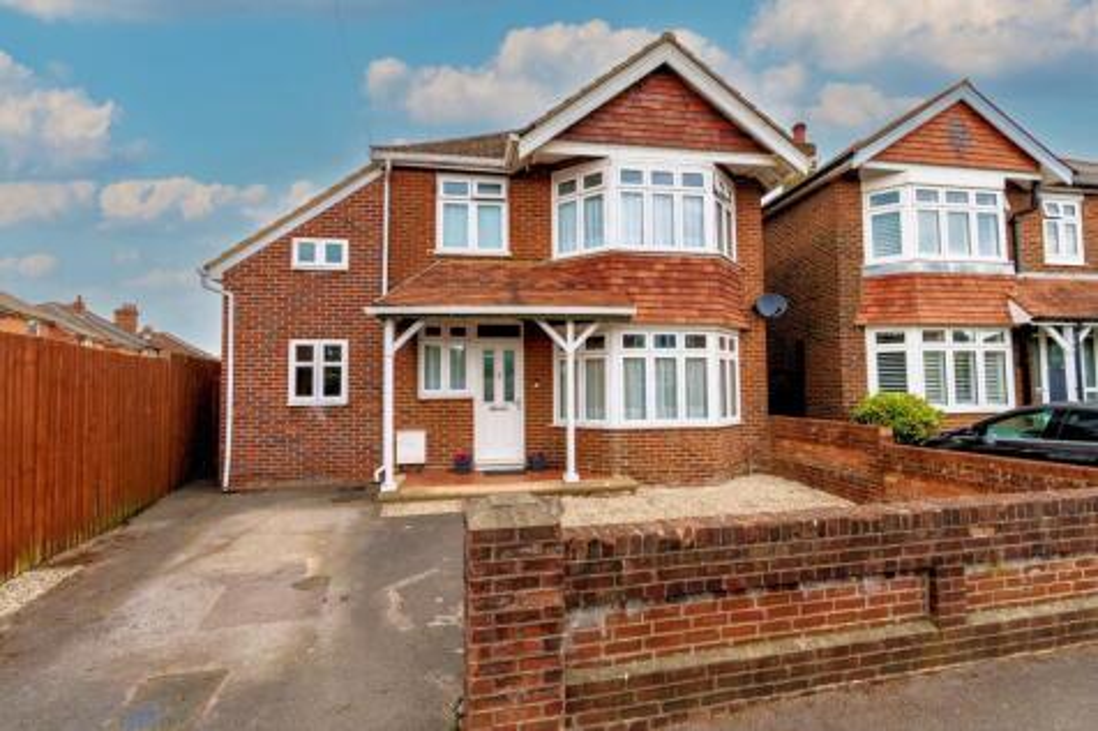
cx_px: 549
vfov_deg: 73.7
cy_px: 366
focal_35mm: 16
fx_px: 488
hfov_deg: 96.8
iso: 320
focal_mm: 11
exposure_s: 1/320
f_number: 8
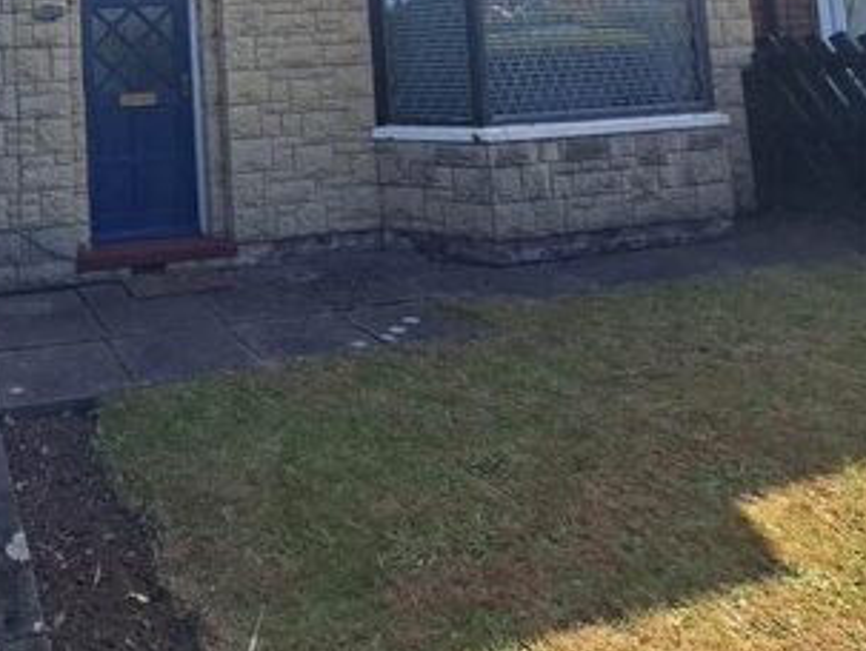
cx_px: 94
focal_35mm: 30
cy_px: -4
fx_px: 751
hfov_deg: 52.9
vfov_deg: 40.8
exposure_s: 1/1081
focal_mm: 1.74
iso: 40
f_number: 2.2
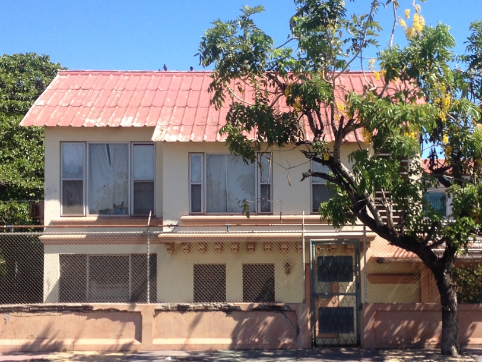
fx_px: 961
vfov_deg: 21.3
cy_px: 213
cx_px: 280
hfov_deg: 28.1
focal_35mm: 69
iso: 50
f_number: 2.4
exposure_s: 1/1082
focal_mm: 4.28
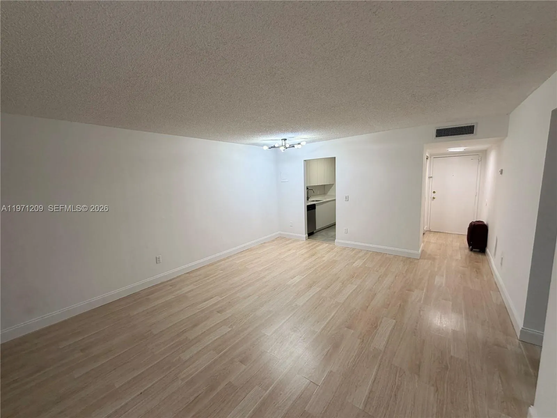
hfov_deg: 102.1
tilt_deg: -7.3
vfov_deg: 85.7
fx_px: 225
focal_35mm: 14
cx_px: 278
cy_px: 209
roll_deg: +2.2
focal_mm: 2.22
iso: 125
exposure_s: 1/120
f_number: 2.2
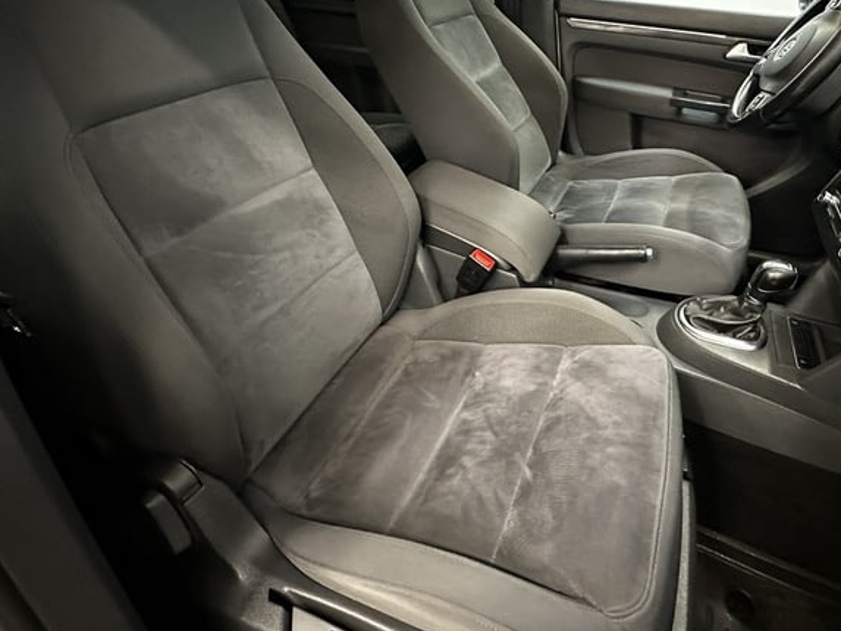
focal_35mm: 22
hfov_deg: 75.6
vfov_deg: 58.8
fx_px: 535
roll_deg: +0.2
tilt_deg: -25.3
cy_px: 181
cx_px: 499
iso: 1000
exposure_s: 1/34
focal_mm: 2.22
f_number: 2.2
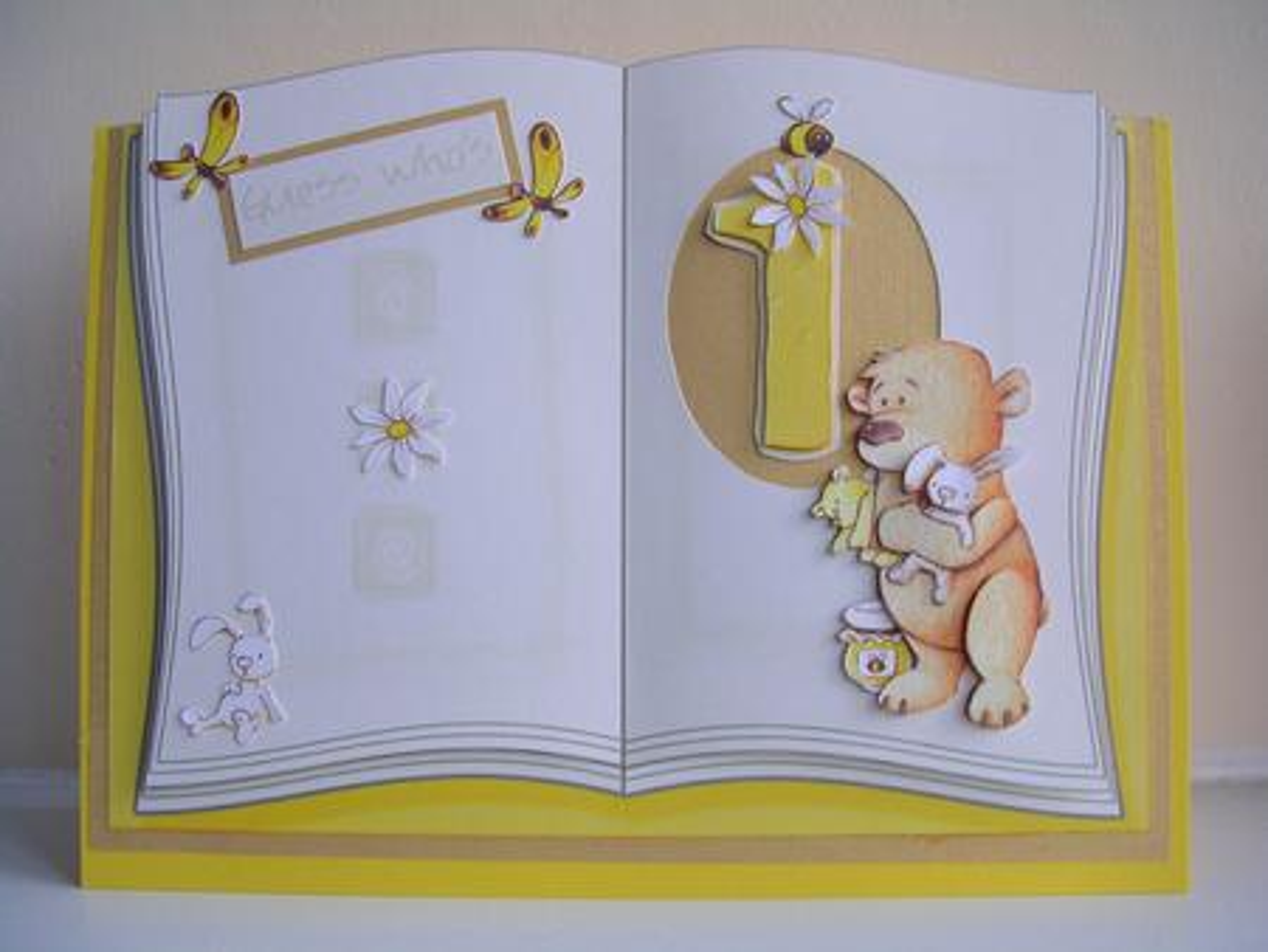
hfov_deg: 49.0
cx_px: 634
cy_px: 476
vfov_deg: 37.8
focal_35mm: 38
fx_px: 1393
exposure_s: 1/23.5
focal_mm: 5.8
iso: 50
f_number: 2.8
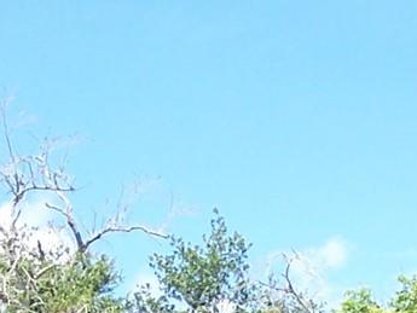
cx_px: 270
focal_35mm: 176
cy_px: 532
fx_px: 2121
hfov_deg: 11.2
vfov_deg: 8.2
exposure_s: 1/500
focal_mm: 6.3
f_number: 2.8
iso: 80
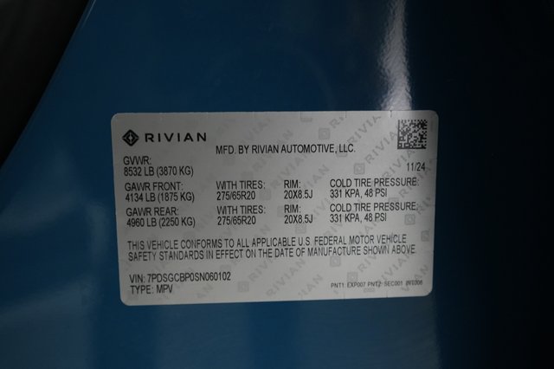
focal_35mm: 26
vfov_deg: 49.5
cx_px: 277
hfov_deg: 69.4
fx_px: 400
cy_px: 184
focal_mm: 26
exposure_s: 1/60
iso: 4000
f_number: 4
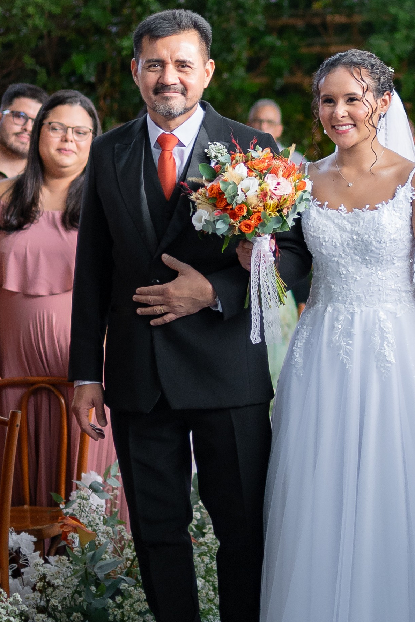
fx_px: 1936
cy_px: 170
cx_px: 347
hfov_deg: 12.2
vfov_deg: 18.2
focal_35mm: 112
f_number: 1.4
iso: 640
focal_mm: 35
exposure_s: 1/500
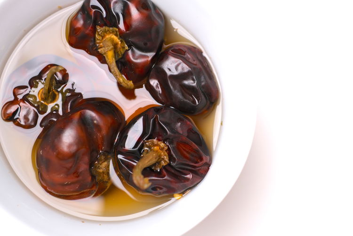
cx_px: 176
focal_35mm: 45
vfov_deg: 29.9
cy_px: 118
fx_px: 441
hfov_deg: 43.6
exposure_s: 1/58
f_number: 2.8
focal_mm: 30
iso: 125
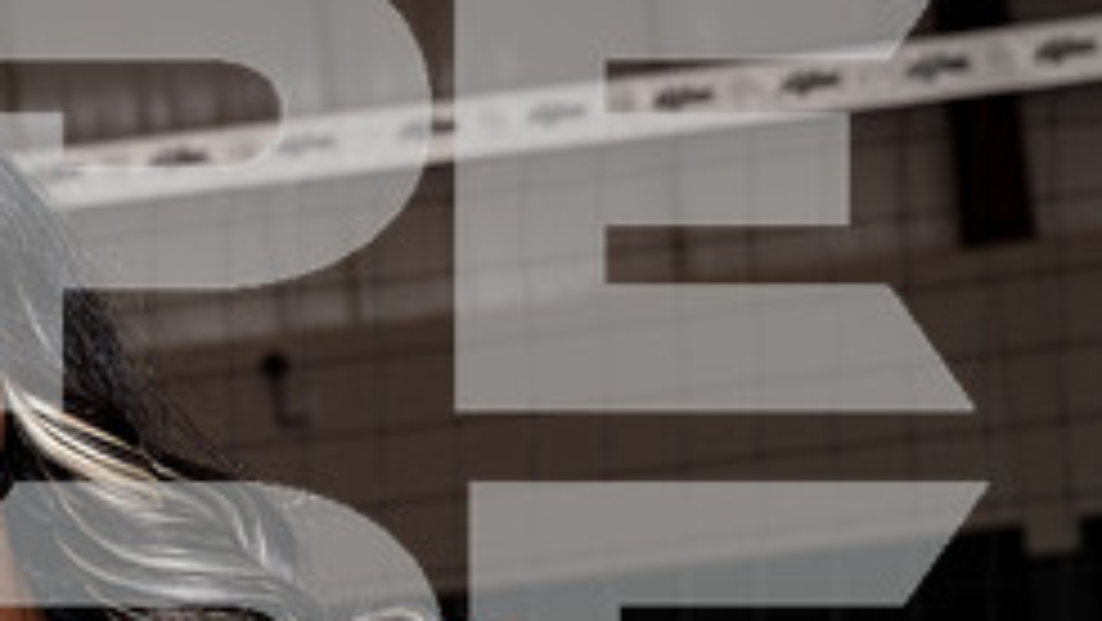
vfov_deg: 8.1
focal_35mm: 149
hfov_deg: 14.1
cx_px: -157
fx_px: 4355
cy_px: 722
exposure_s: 1/250
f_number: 8
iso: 100
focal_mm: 60
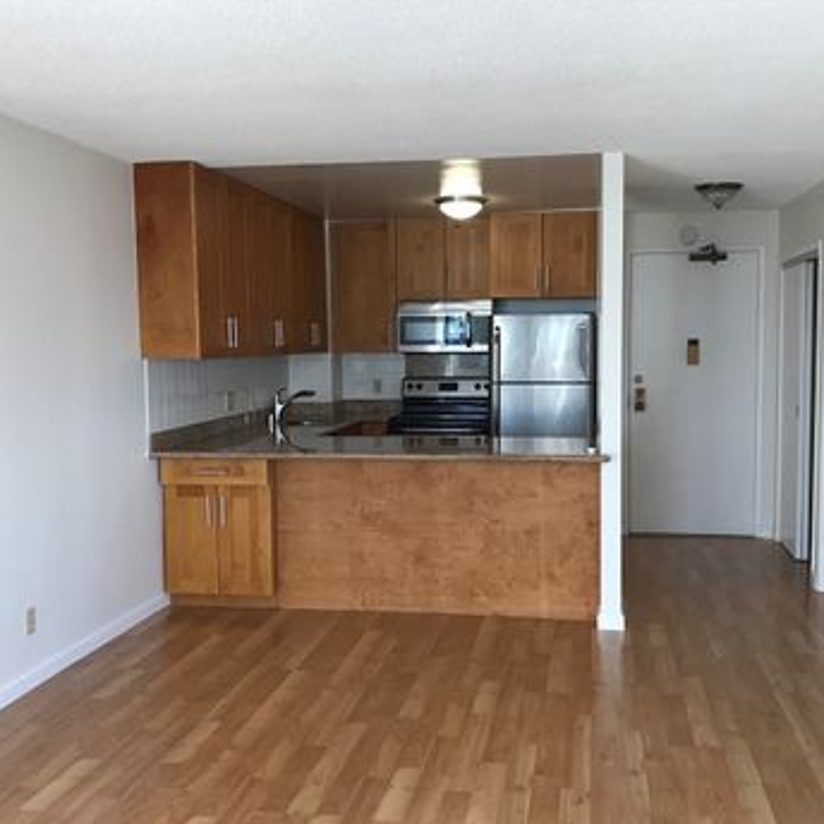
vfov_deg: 46.0
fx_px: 970
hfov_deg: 46.0
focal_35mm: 36
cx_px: 443
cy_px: 432
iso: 32
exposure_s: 1/40
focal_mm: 3.99
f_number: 1.8
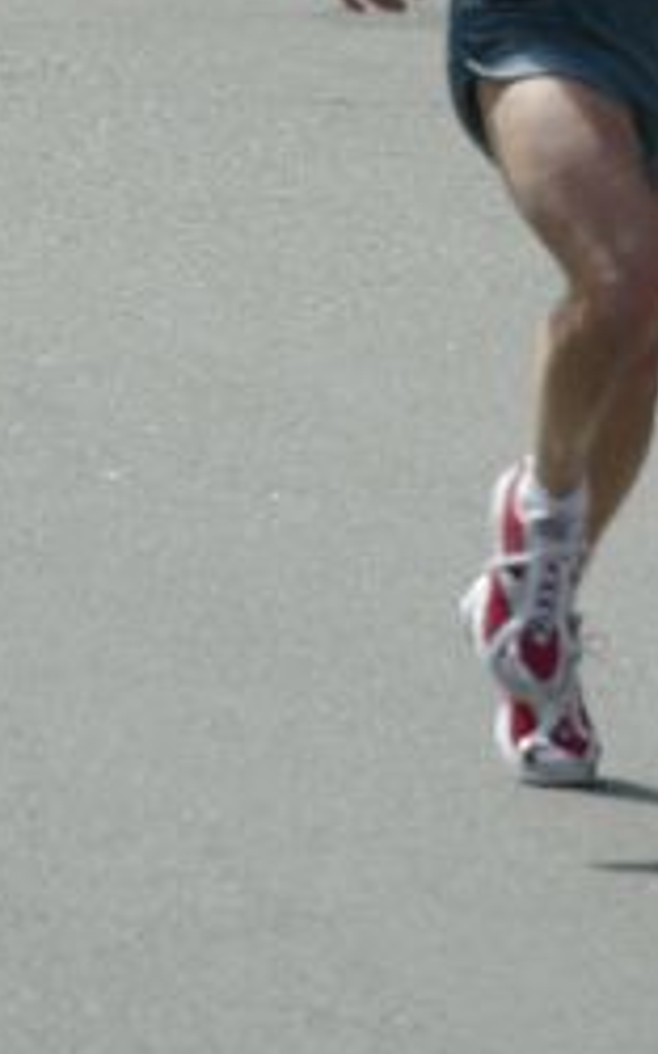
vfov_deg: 1.5
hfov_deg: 0.9
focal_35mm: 1410
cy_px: 17
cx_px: 504
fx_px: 40503
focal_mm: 360
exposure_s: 1/500
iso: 400
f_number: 8
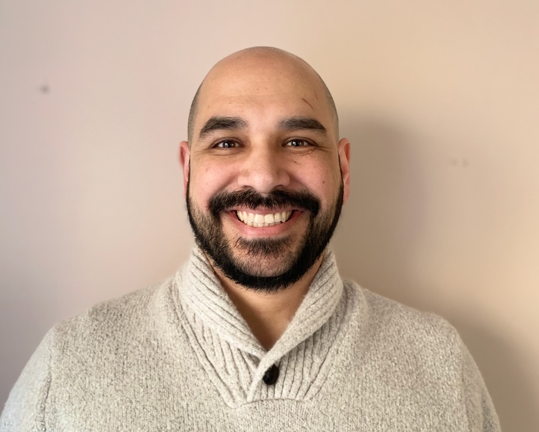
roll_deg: +0.7
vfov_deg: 43.2
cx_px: 269
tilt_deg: -2.0
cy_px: 252
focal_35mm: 34
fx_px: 542
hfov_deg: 52.8
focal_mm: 4.25
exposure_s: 1/60
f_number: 1.8
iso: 320
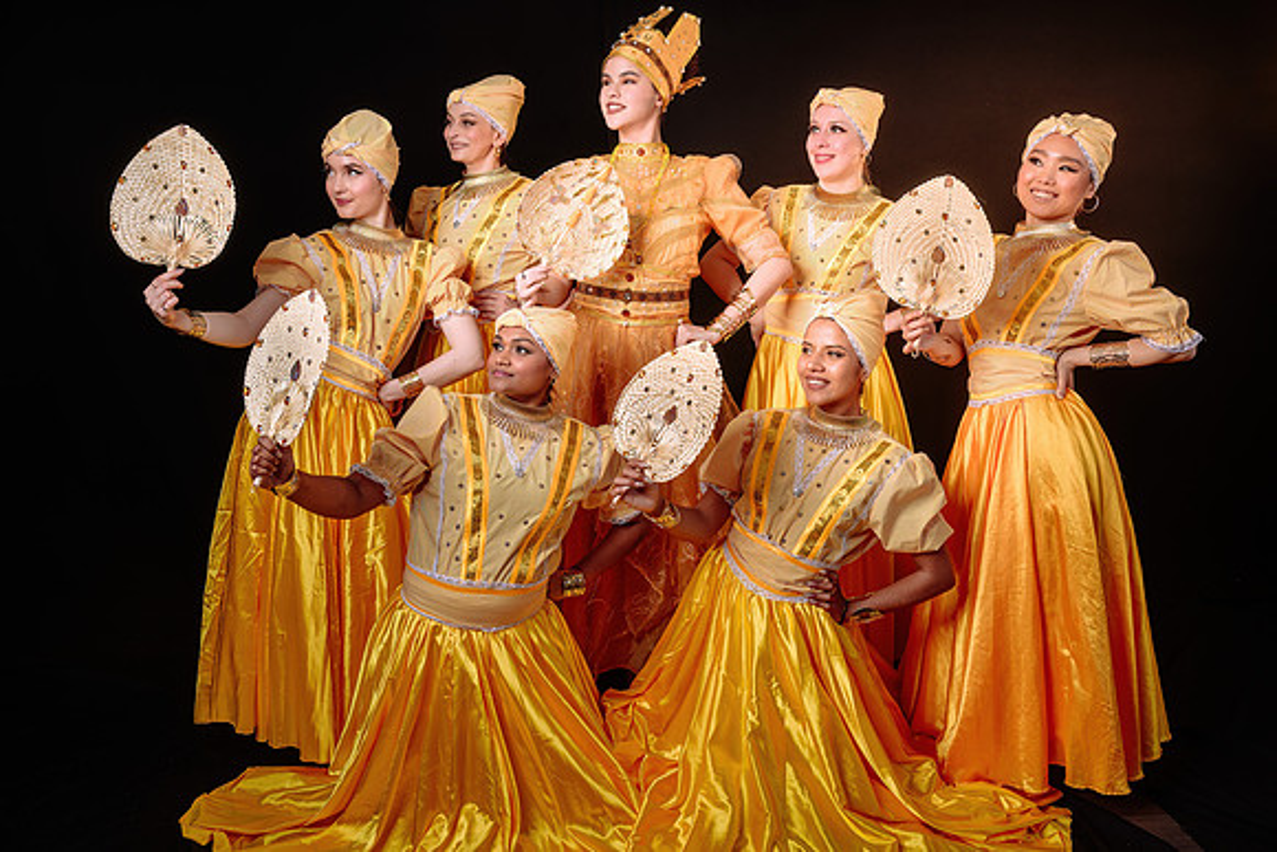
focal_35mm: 33
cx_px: 638
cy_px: 396
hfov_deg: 57.0
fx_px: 1177
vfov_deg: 39.8
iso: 64
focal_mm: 31
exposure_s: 1/200
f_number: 4.5
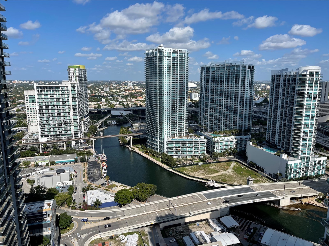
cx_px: 164
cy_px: 123
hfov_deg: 67.3
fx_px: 247
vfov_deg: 53.1
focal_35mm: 26
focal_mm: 5.1
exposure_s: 1/5618
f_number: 1.6
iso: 32
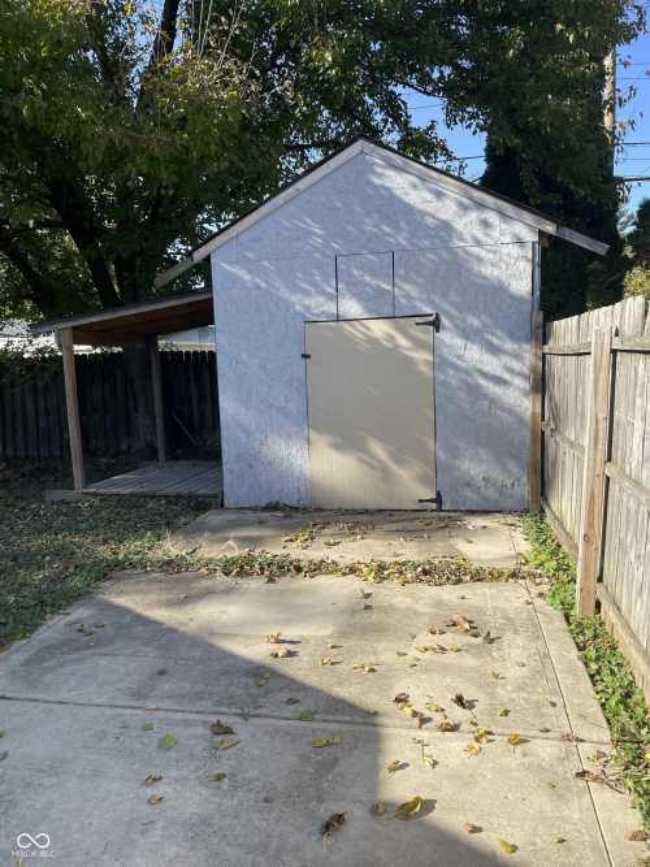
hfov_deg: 53.0
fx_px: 651
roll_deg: +2.3
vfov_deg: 67.3
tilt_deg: -6.2
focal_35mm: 26
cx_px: 325
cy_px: 434
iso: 32
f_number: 1.6
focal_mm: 4.2
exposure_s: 1/1383
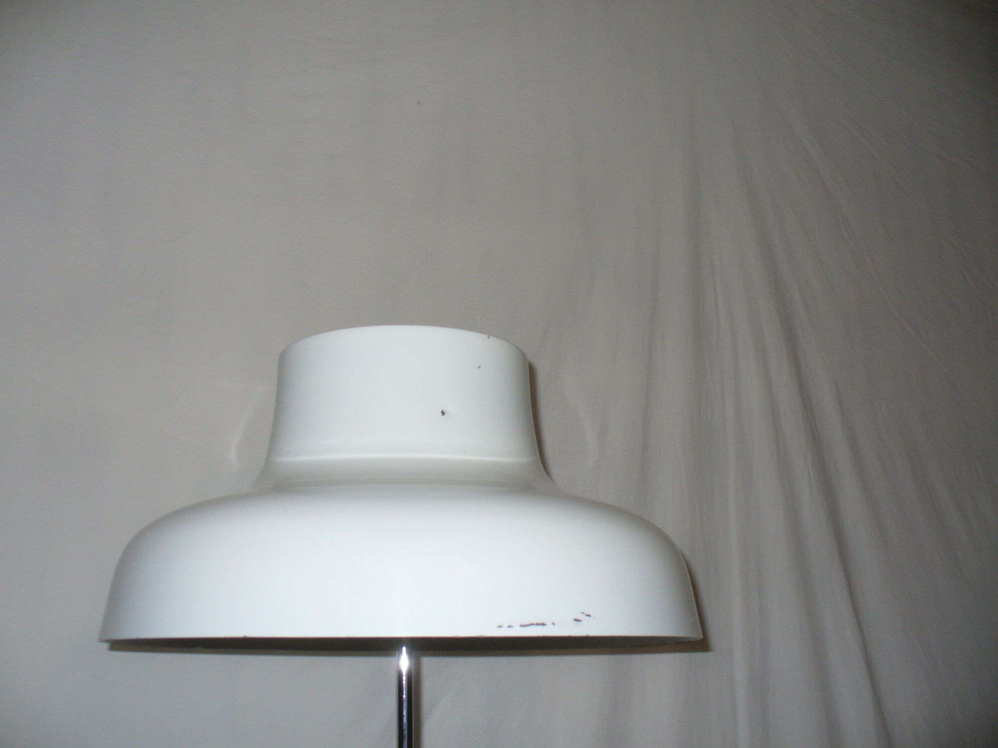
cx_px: 499
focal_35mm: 37
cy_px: 374
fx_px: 1067
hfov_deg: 50.1
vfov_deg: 38.7
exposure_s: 1/30
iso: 100
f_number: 2.8
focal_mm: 6.1
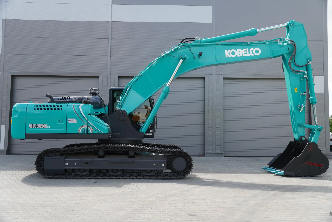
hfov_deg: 55.1
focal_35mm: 34
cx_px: 166
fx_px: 318
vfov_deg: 38.4
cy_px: 111
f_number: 3.5
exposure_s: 1/160
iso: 100
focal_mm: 23
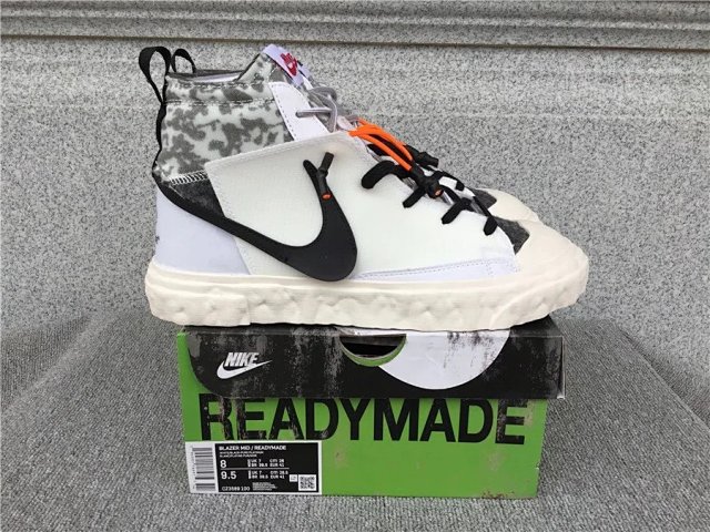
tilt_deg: -17.1
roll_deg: -0.6
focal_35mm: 31
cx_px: 355
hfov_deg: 58.4
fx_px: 636
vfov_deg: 45.4
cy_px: 266
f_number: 2.4
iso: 25
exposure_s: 1/452
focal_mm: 3.3
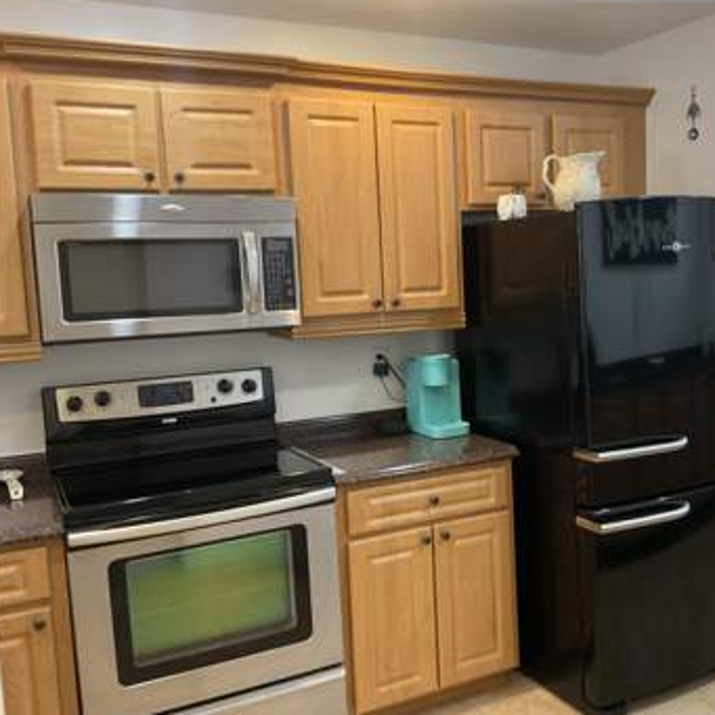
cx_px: 442
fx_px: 841
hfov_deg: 45.7
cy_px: 353
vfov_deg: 46.0
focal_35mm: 36
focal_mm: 3
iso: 160
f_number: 1.8
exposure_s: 1/60
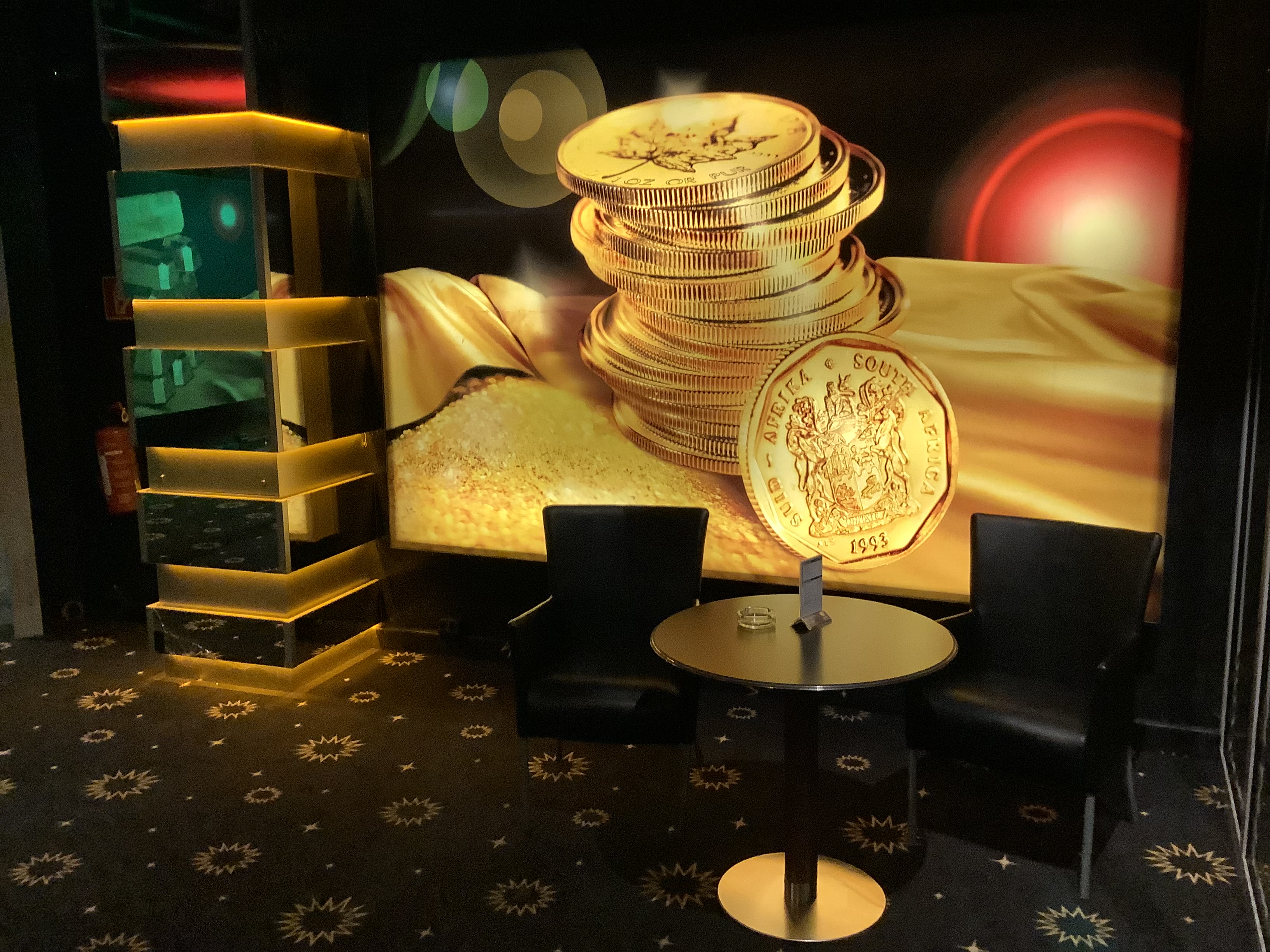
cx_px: 635
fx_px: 1137
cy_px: 476
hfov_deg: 58.4
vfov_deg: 45.4
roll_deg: -0.6
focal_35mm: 31
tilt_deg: -9.7
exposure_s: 1/30
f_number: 2.4
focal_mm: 3.3
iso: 320
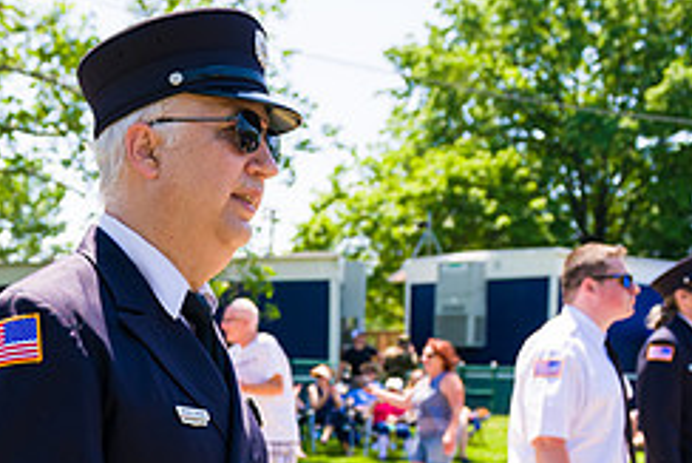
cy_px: 433
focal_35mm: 57
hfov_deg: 32.9
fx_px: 1096
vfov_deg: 23.1
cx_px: 43
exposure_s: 1/1250
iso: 200
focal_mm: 24
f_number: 5
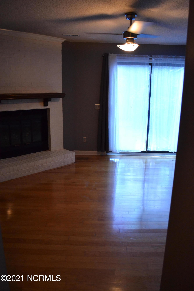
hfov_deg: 47.9
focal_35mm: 27
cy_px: 146
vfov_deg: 67.4
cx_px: 97
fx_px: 218
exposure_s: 1/60
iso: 2200
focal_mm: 18
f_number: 3.5
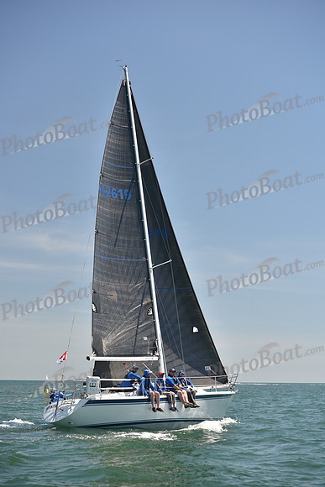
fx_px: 947
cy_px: 244
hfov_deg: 19.5
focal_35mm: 70
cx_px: 162
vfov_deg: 28.8
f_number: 4
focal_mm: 70
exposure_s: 1/800
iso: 250
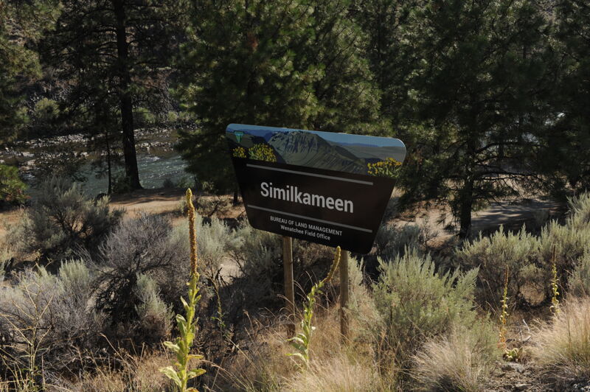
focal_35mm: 35
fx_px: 573
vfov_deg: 37.8
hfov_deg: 54.5
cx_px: 295
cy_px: 196
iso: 200
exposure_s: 1/160
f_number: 13
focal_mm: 35
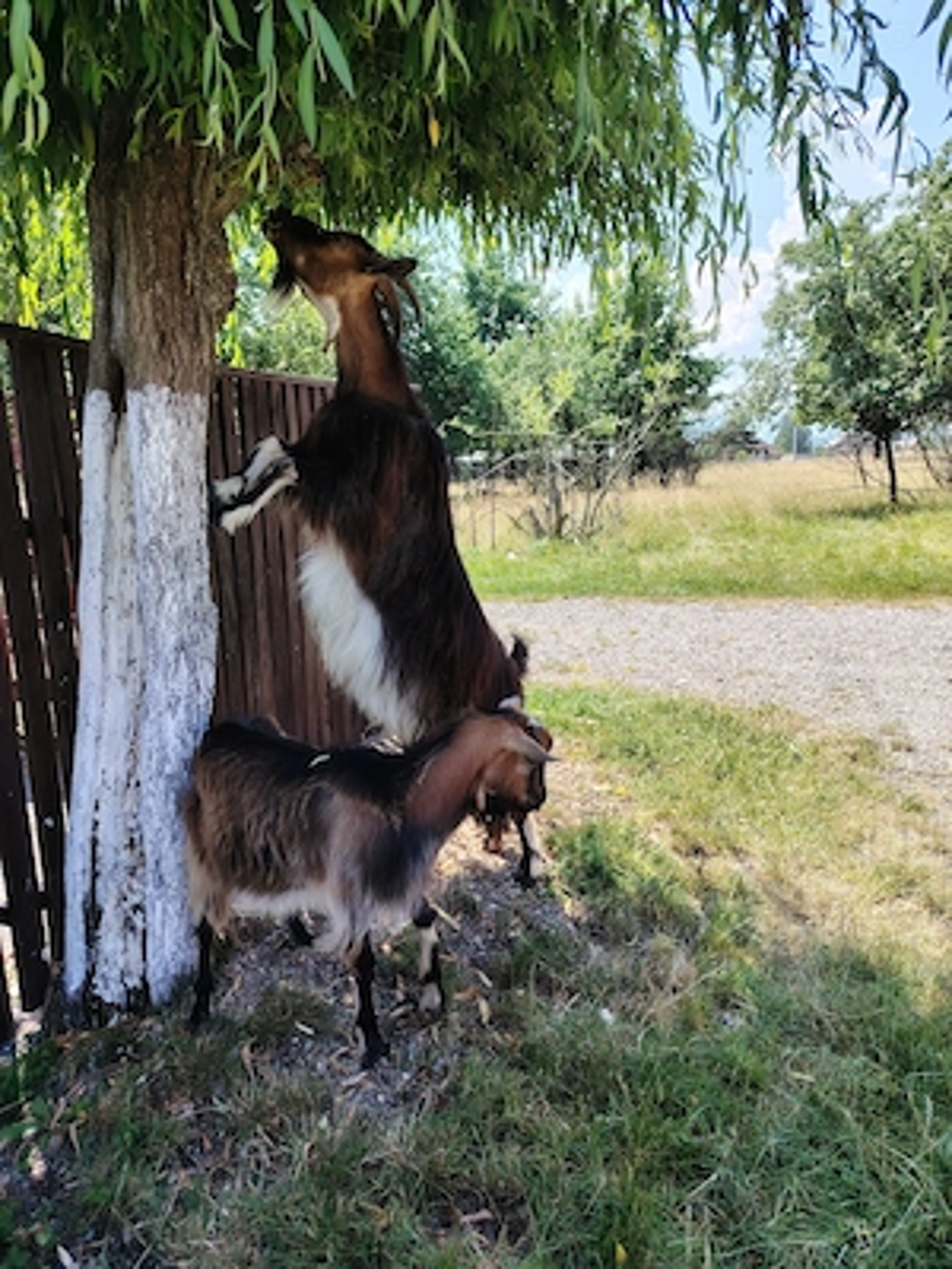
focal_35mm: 24
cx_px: 476
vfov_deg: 71.6
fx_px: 880
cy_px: 634
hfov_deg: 56.8
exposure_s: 1/455
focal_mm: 5.25
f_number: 1.75
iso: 100
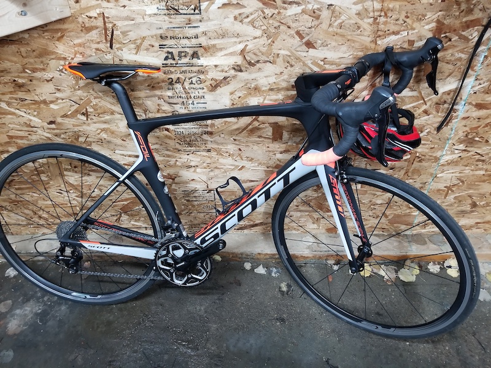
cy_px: 184
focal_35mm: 26
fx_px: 369
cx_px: 246
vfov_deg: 53.1
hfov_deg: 67.3
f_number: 1.7
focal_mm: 4.25
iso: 200
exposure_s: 1/12
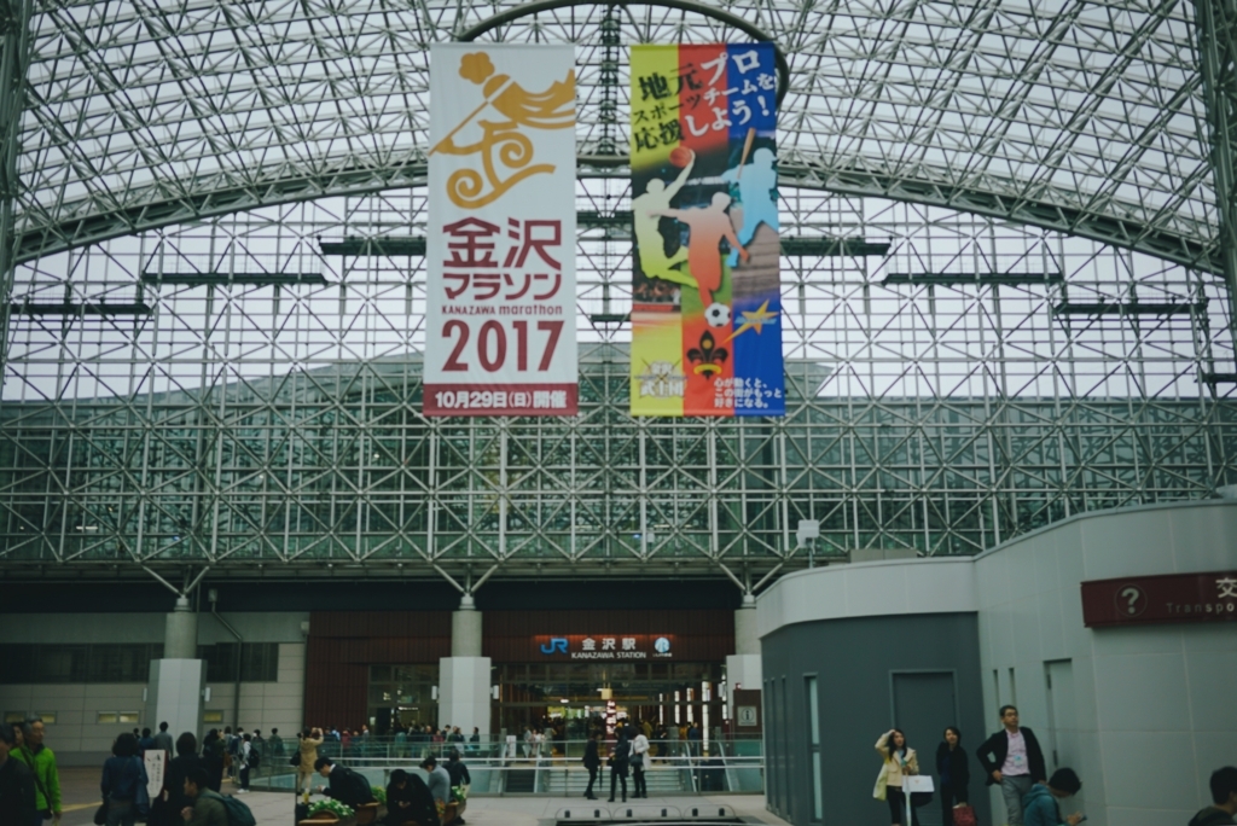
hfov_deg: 54.4
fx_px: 1203
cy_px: 413
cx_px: 618
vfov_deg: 37.9
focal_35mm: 35
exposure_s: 1/125
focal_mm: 35
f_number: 2.8
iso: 100
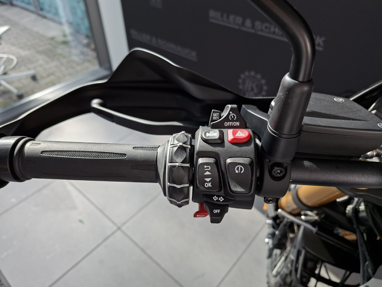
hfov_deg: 73.9
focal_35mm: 23
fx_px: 254
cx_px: 191
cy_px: 144
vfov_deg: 58.9
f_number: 1.8
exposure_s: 1/123
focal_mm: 5.54
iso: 40
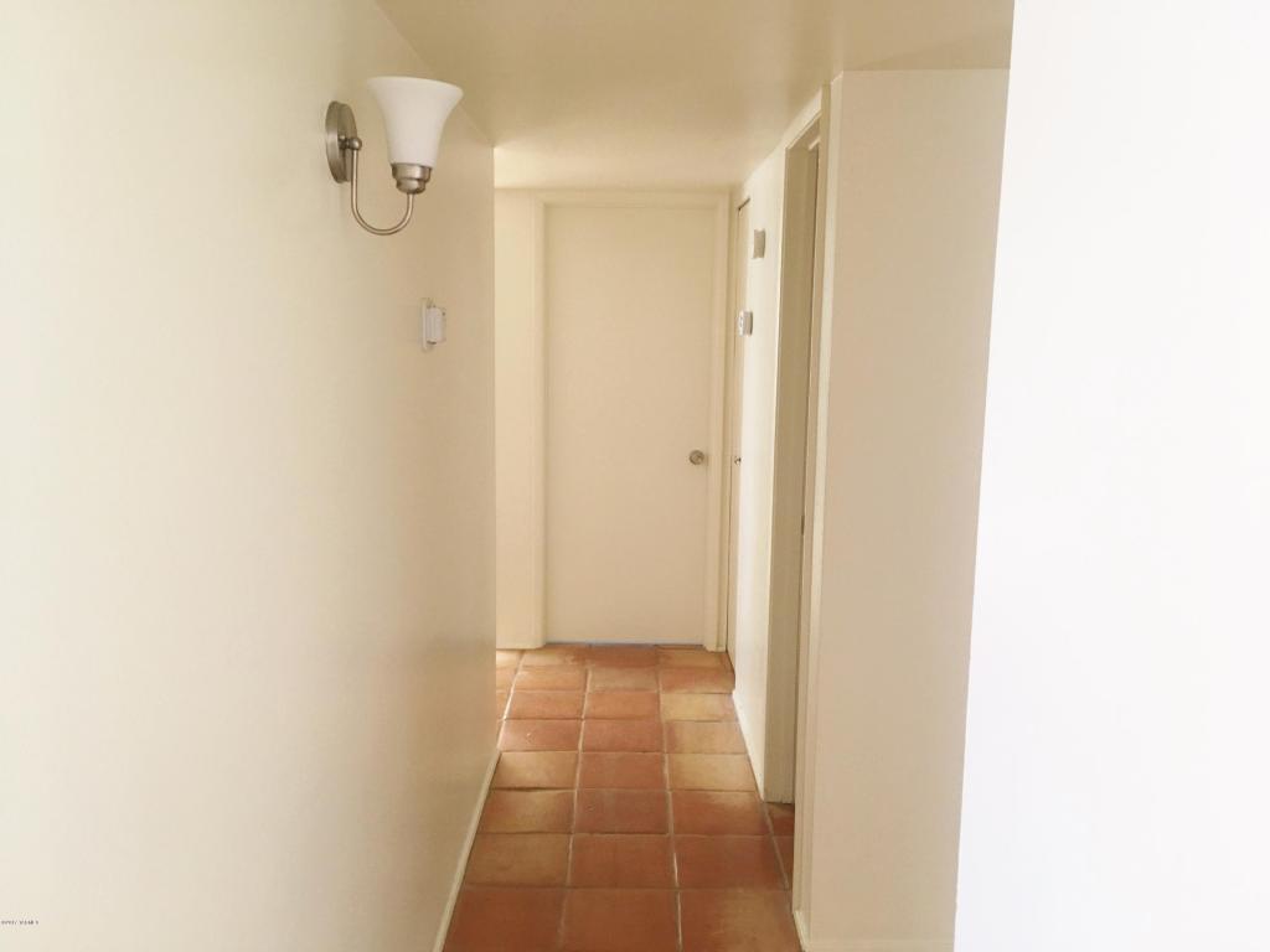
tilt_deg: -7.5
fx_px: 1064
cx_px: 635
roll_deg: -3.0
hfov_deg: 61.7
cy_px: 476
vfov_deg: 48.2
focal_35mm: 29
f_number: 2.2
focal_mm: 4.15
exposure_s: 1/30
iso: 100
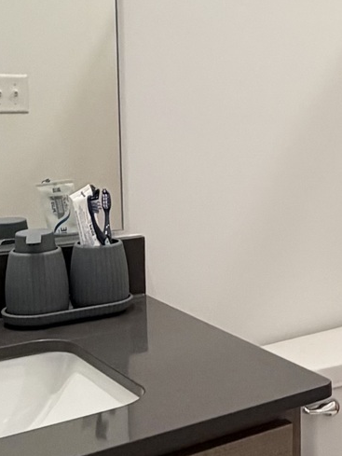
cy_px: 190
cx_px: 479
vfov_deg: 29.3
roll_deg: -2.2
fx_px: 869
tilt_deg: -6.9
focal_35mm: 66
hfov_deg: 19.9
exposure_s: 1/120
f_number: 2.2
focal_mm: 2.22
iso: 250
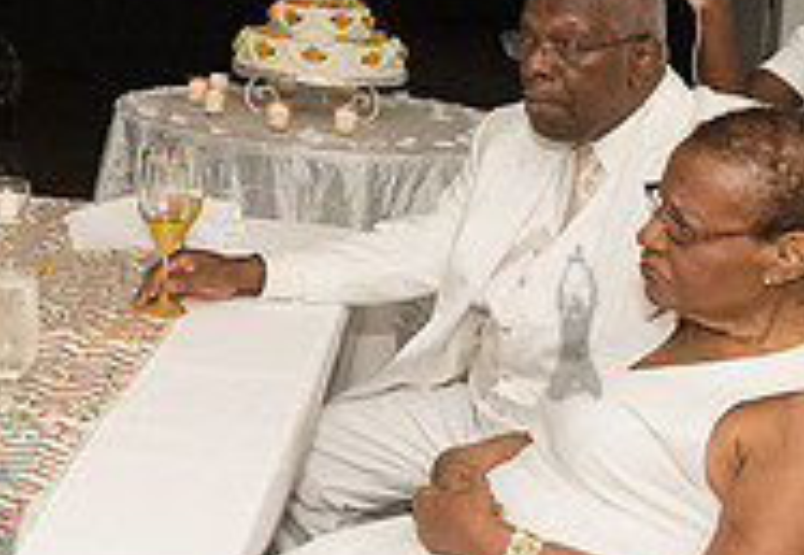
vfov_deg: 16.1
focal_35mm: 85
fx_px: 1919
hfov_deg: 21.7
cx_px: -197
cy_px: 6
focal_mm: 24
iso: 2500
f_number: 4
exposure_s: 1/500
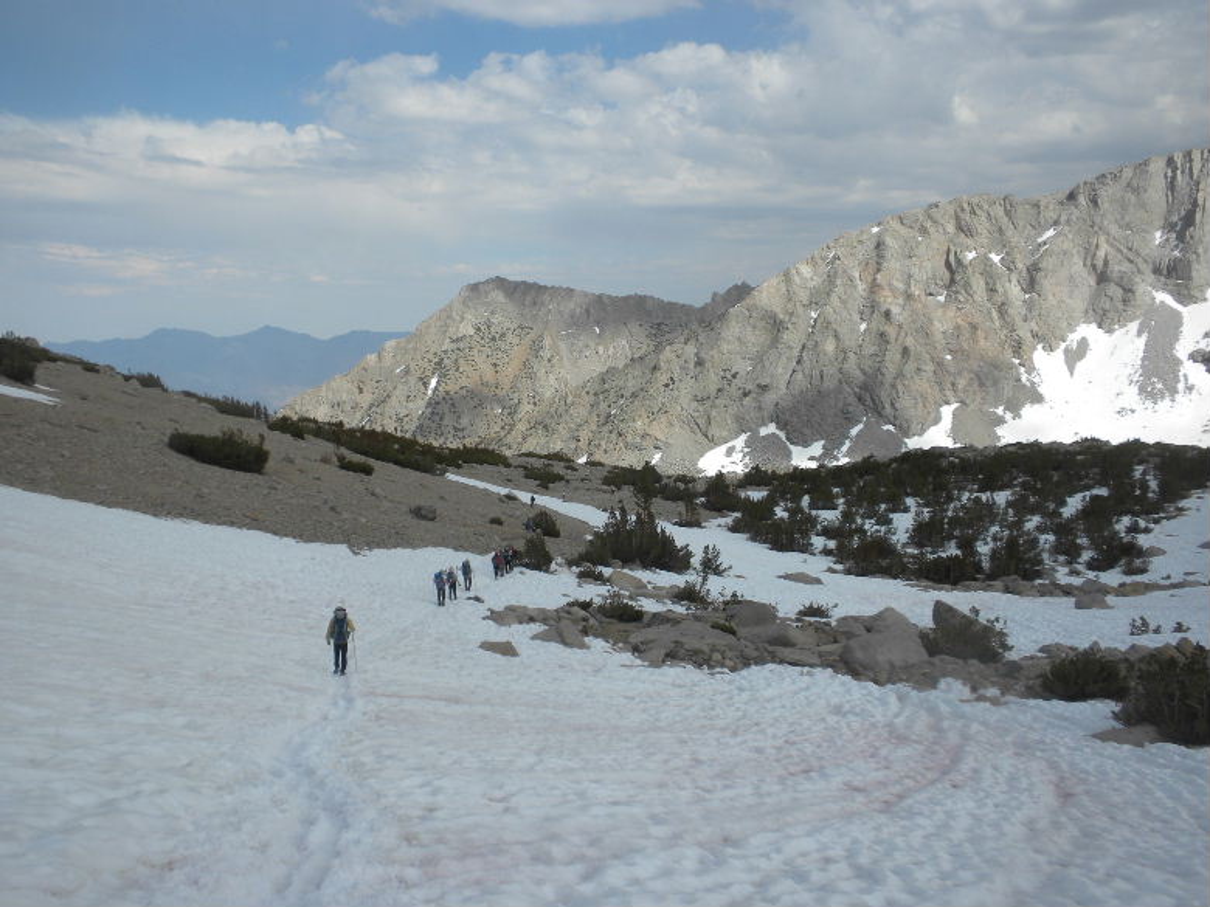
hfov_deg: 50.1
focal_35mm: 37
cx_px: 605
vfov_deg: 38.7
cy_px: 454
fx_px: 1293
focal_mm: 6.6
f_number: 10
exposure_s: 1/156
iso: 64
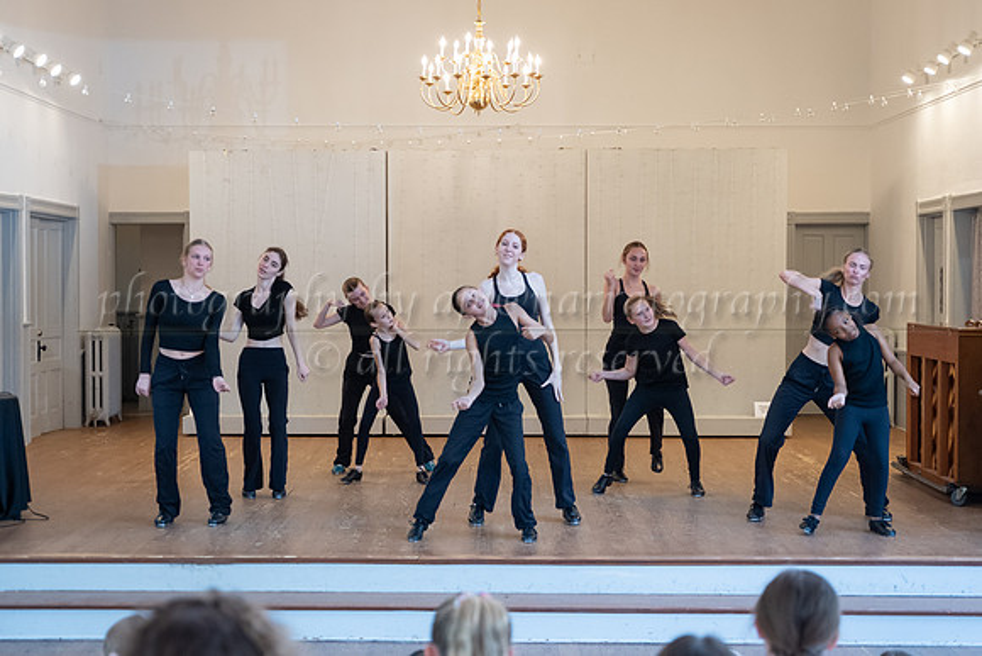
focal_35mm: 59
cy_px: 328
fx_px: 1602
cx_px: 479
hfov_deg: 34.1
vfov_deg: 23.1
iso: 1600
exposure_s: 1/200
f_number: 2.8
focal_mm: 49
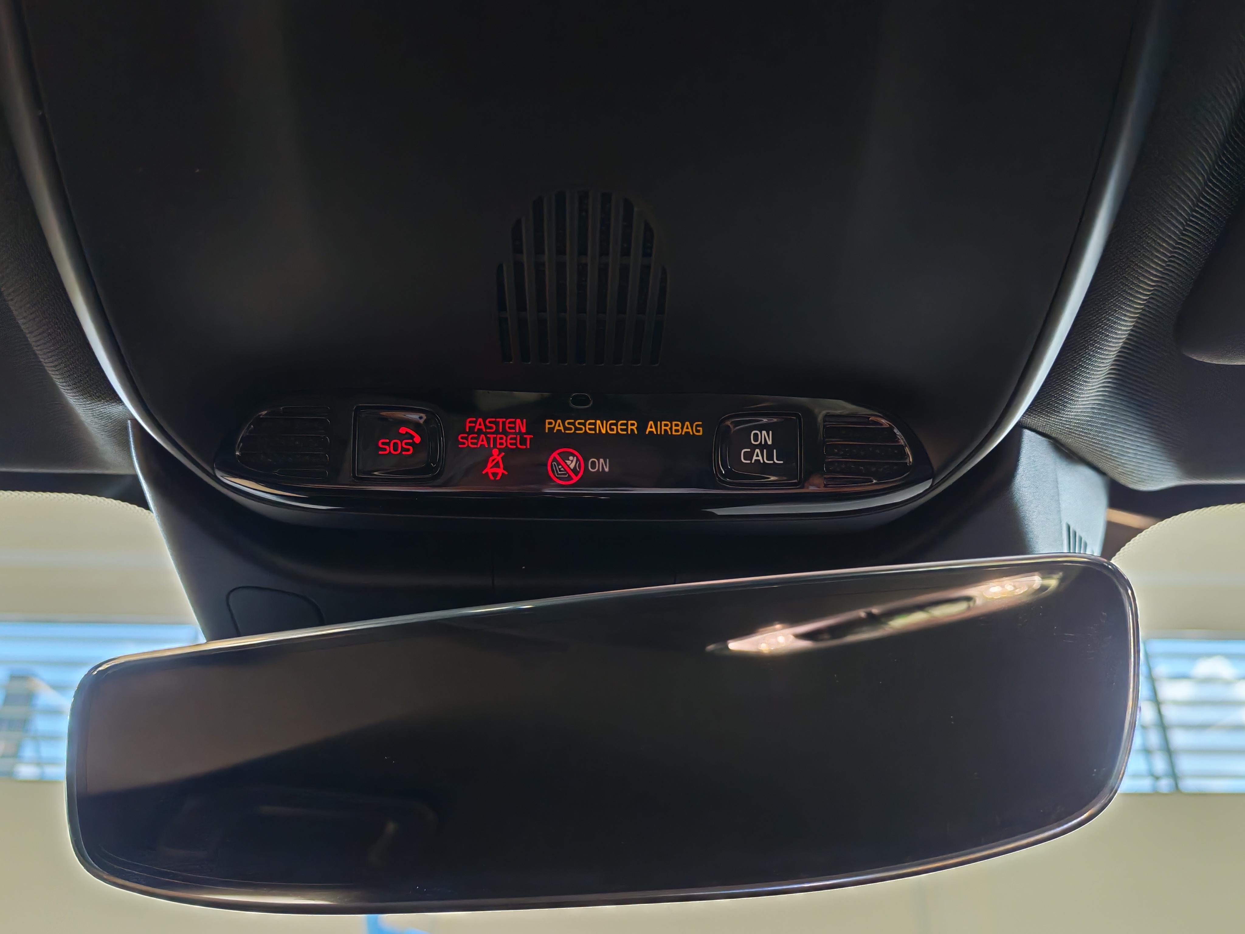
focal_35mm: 31
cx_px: 622
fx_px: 1115
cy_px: 467
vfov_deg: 45.4
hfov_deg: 58.4
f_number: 1.9
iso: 1000
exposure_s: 1/100
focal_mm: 6.12
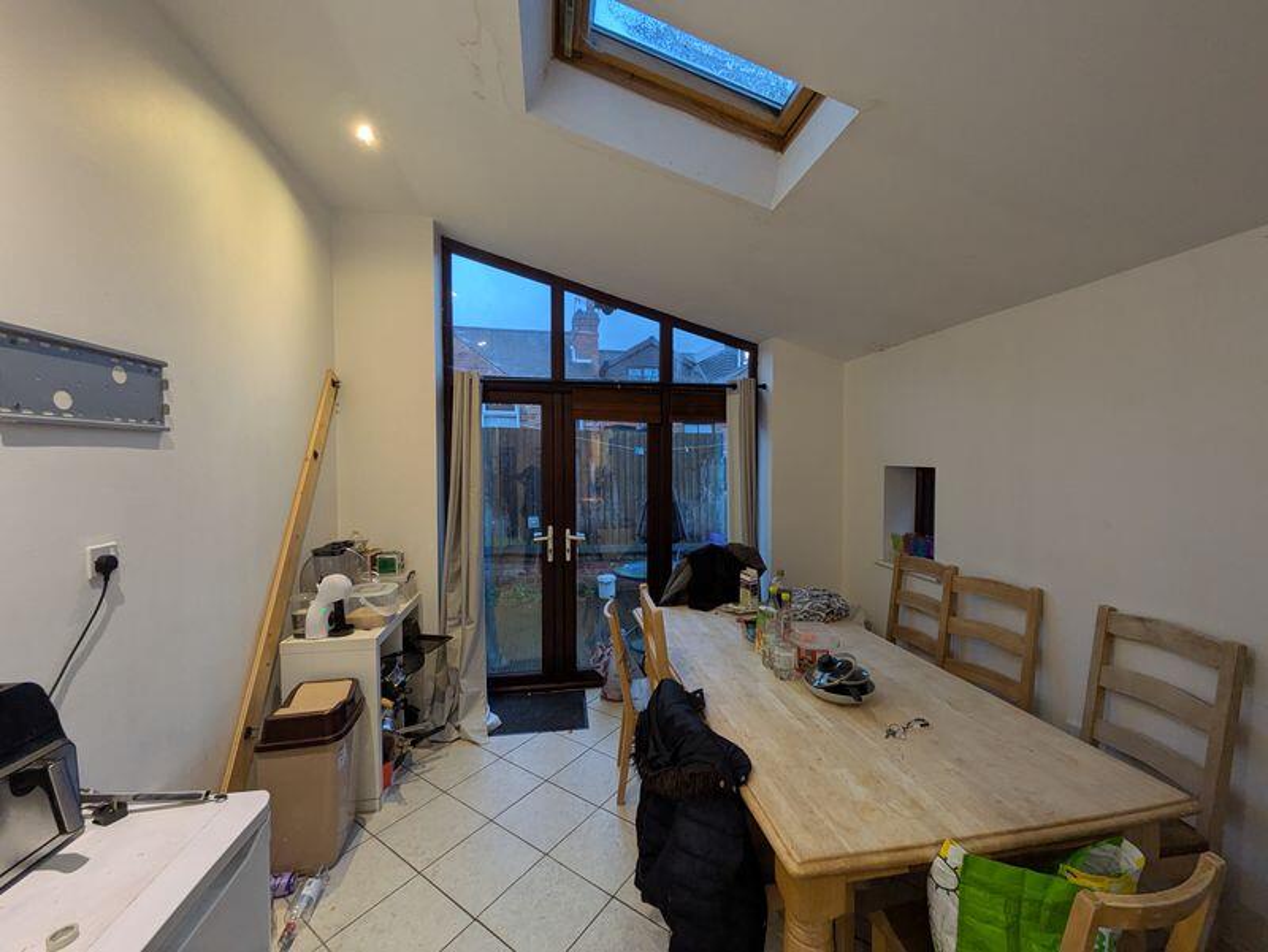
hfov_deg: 102.0
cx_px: 634
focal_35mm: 14
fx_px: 513
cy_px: 476
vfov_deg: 85.7
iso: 129
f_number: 2.2
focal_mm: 1.83
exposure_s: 1/25
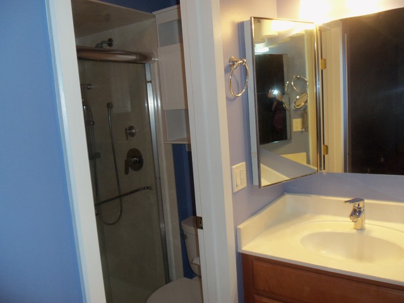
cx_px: 202
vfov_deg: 48.2
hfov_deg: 61.7
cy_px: 152
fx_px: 338
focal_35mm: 29
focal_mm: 5.2
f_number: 3.4
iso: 100
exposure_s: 1/30
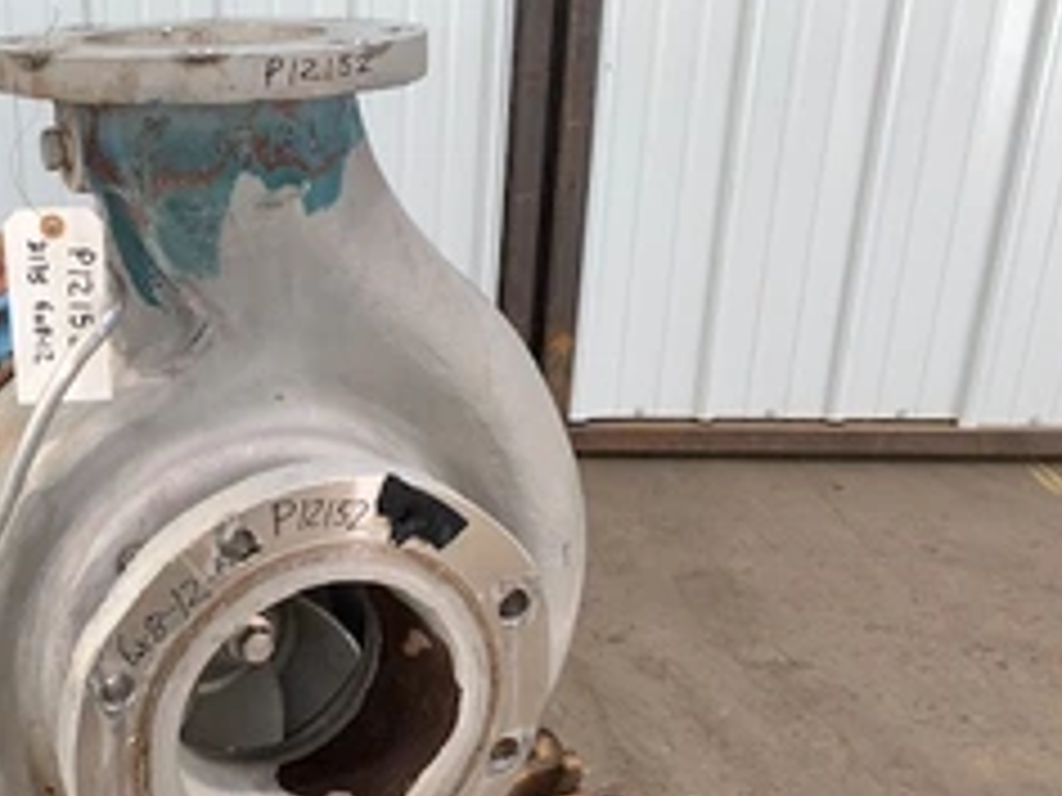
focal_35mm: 44
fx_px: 1350
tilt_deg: -24.8
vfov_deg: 32.3
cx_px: 212
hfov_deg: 41.1
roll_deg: +2.3
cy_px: 594
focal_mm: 4.25
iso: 32
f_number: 1.8
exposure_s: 1/27
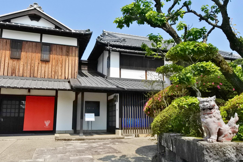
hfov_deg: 61.9
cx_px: 122
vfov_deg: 43.6
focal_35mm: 30
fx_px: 202
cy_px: 81
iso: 1600
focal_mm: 11.3
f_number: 8
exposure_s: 1/4000
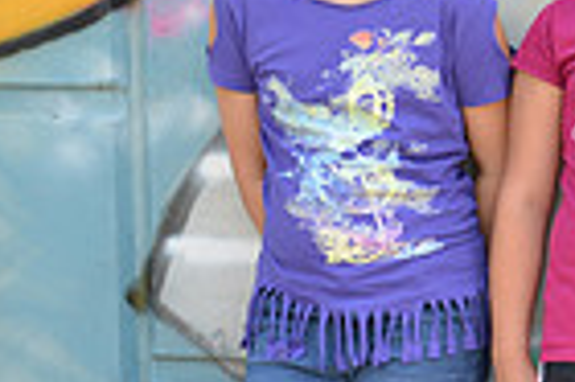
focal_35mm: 133
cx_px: 916
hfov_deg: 14.2
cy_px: 273
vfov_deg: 10.3
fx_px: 2122
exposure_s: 1/125
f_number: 5.6
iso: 125
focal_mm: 32
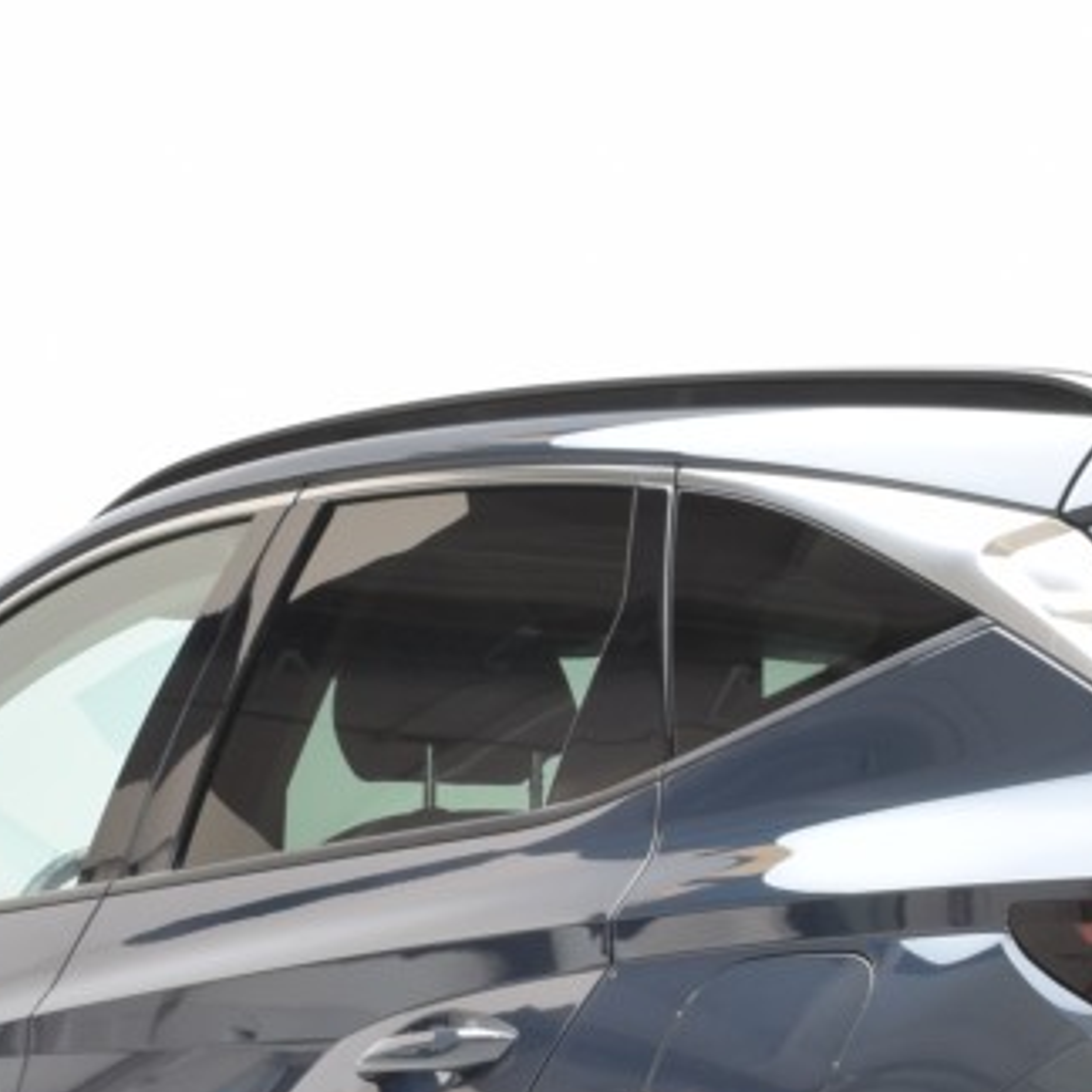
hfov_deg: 10.2
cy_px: 1210
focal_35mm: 171
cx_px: 536
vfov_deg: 10.1
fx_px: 6102
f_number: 14
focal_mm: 29
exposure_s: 1
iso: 100
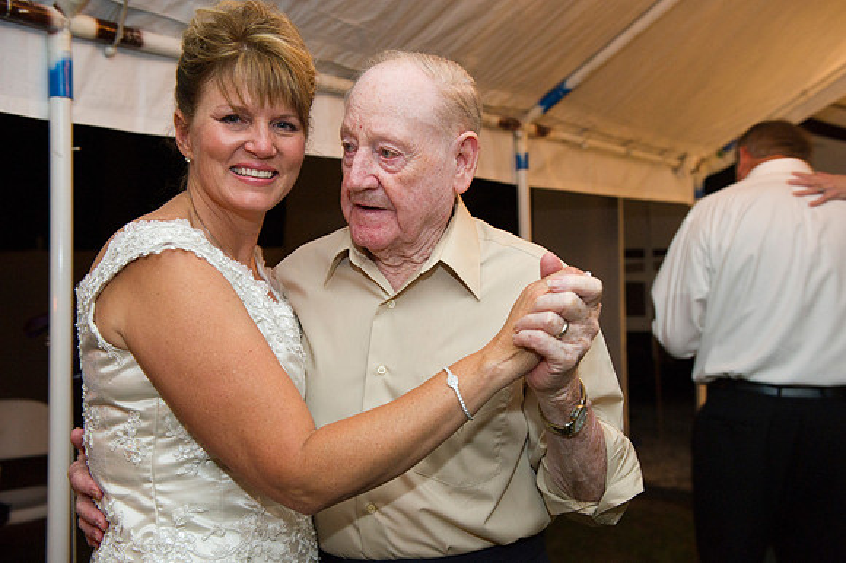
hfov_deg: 50.7
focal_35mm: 38
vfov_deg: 35.0
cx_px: 423
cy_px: 282
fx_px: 892
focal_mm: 38
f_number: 3.5
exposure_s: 1/30
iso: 2000
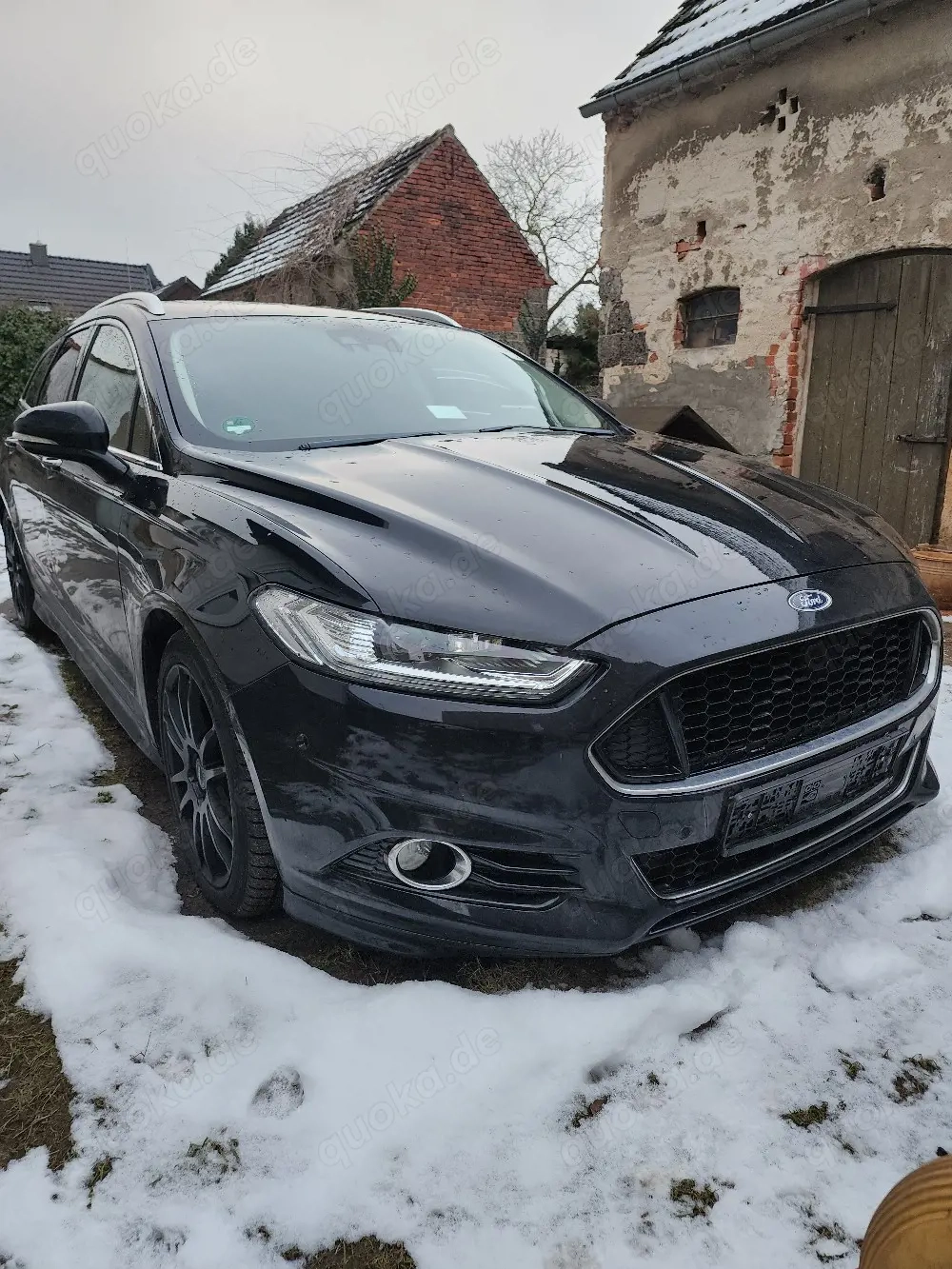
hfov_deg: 58.9
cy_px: 634
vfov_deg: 73.9
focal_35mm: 23
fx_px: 843
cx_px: 476
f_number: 1.8
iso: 125
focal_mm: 6.4
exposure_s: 1/182
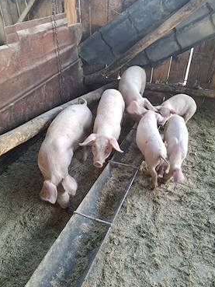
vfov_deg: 67.3
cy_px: 145
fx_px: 215
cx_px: 106
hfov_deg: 53.1
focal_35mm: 26
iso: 320
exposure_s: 1/50
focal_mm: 5.23
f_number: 1.8
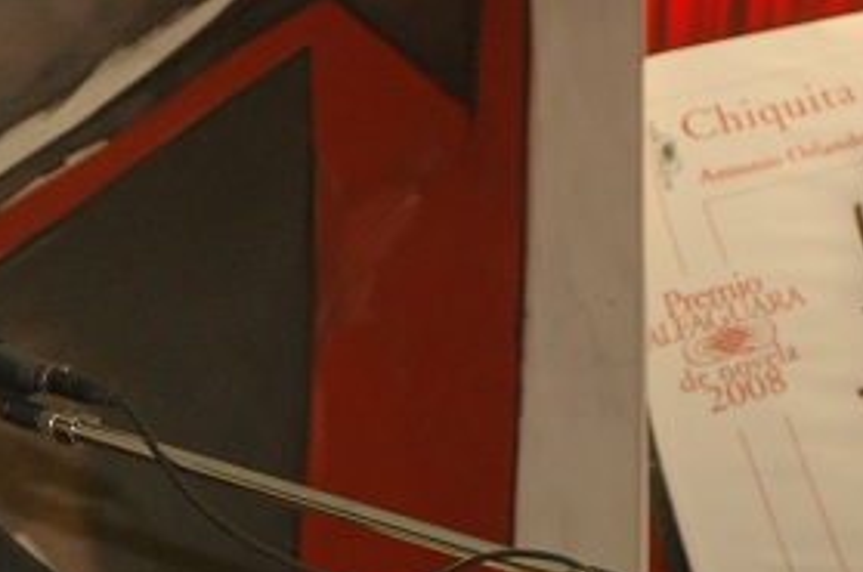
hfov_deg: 6.6
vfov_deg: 4.4
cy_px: 366
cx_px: 198
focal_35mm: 314
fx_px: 7514
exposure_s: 1/80
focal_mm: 90
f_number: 5.6
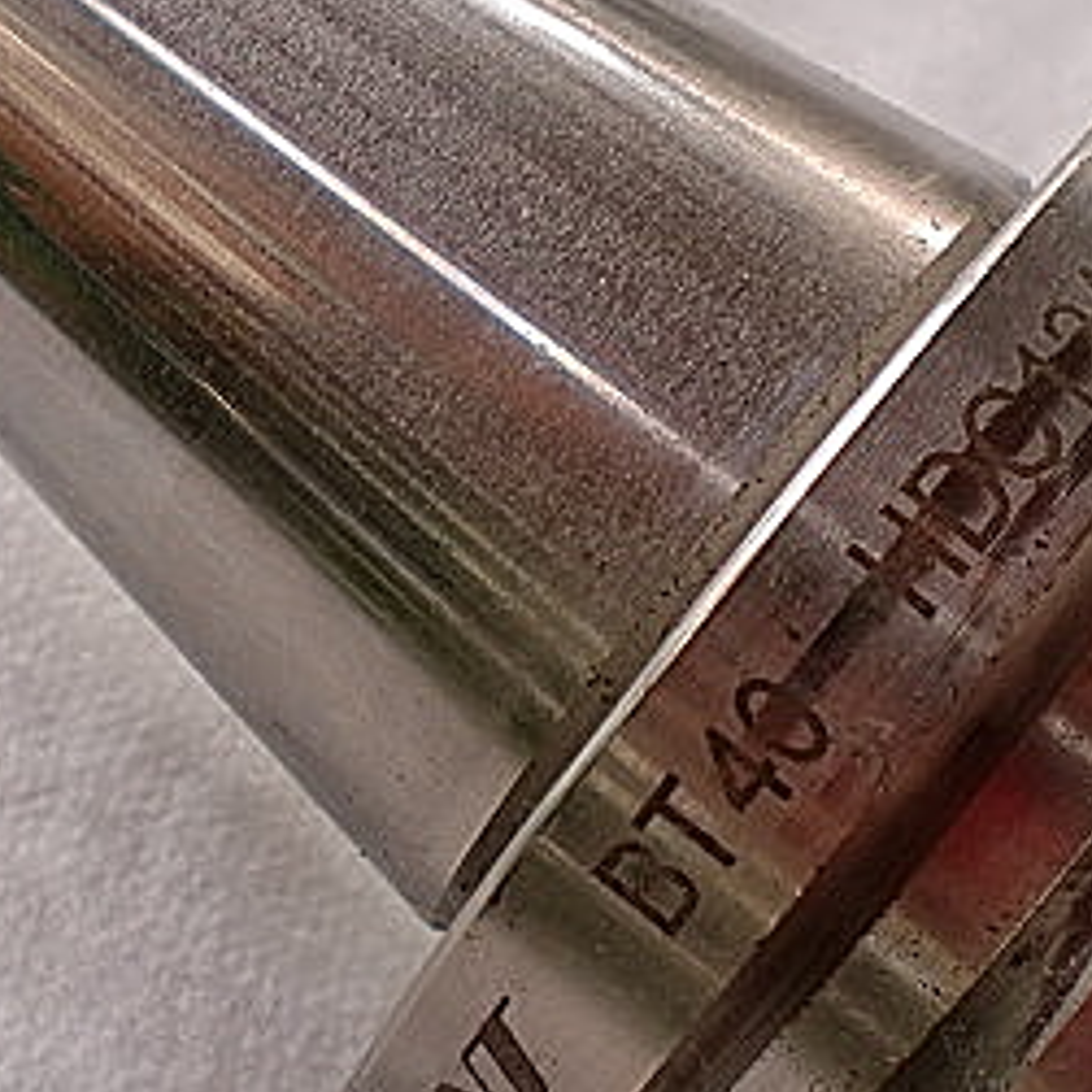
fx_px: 2820
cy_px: 618
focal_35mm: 79
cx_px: 492
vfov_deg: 21.9
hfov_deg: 21.9
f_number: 3.1
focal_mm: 6.3
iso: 64
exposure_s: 1/60
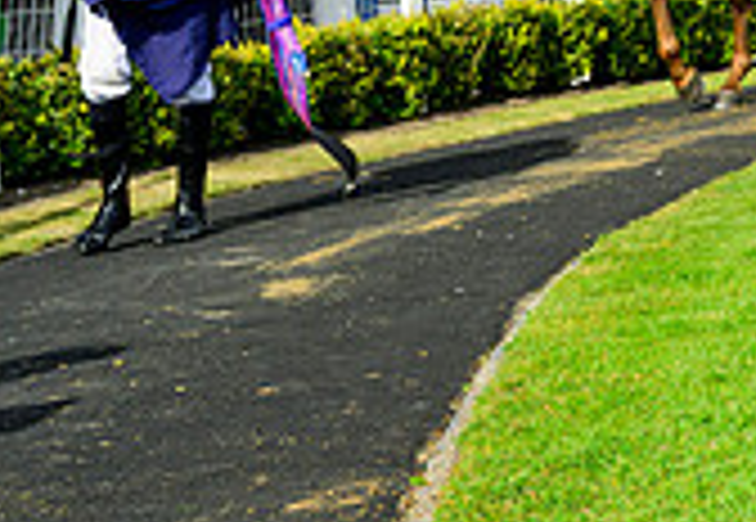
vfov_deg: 9.7
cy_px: -203
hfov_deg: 12.5
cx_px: 1550
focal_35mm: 142
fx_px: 3015
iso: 400
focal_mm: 33
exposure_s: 1/640
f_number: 7.1
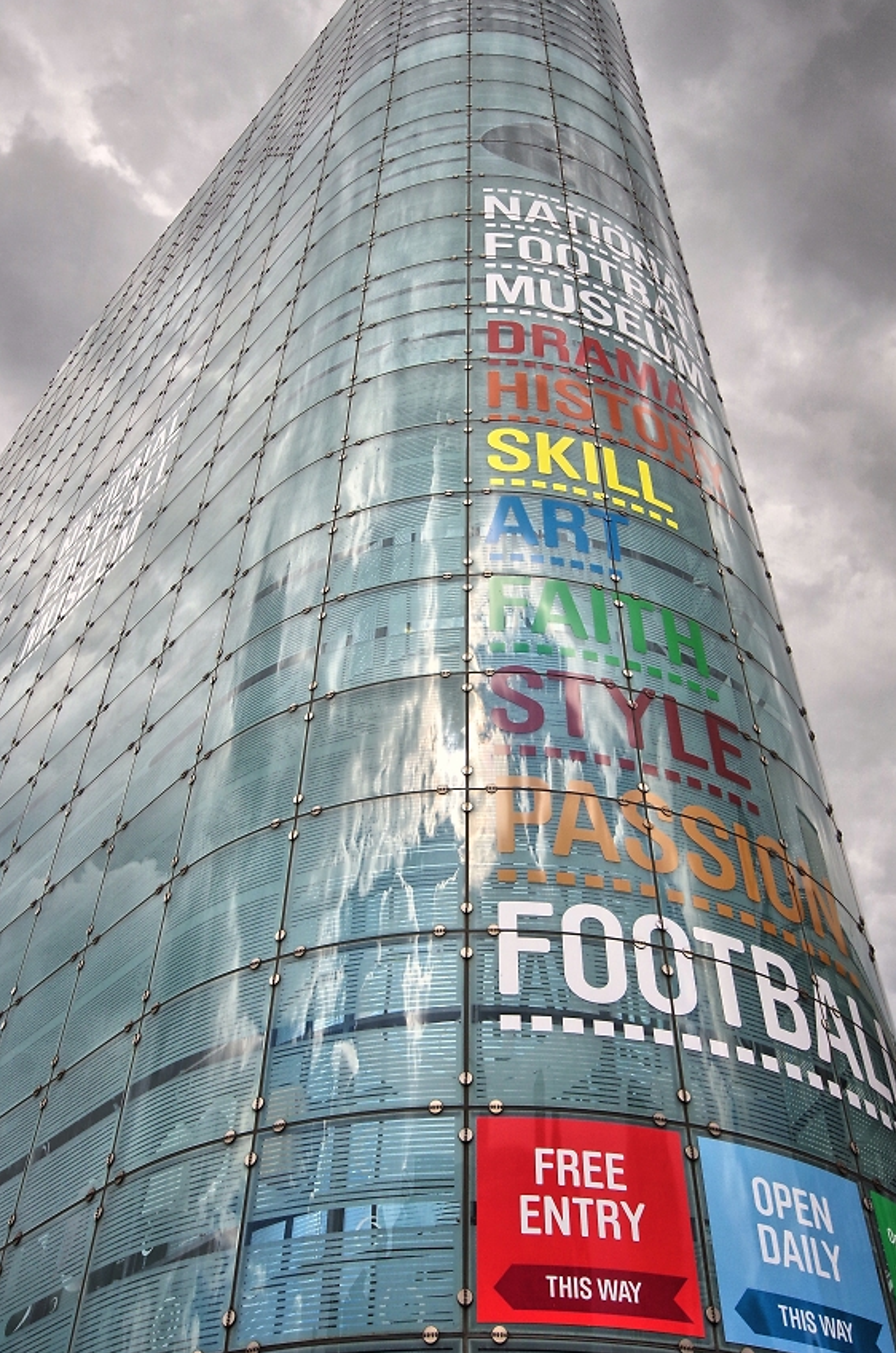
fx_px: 1237
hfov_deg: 39.8
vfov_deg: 57.3
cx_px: 424
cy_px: 659
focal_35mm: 33
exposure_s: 1/800
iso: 200
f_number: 5.6
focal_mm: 19
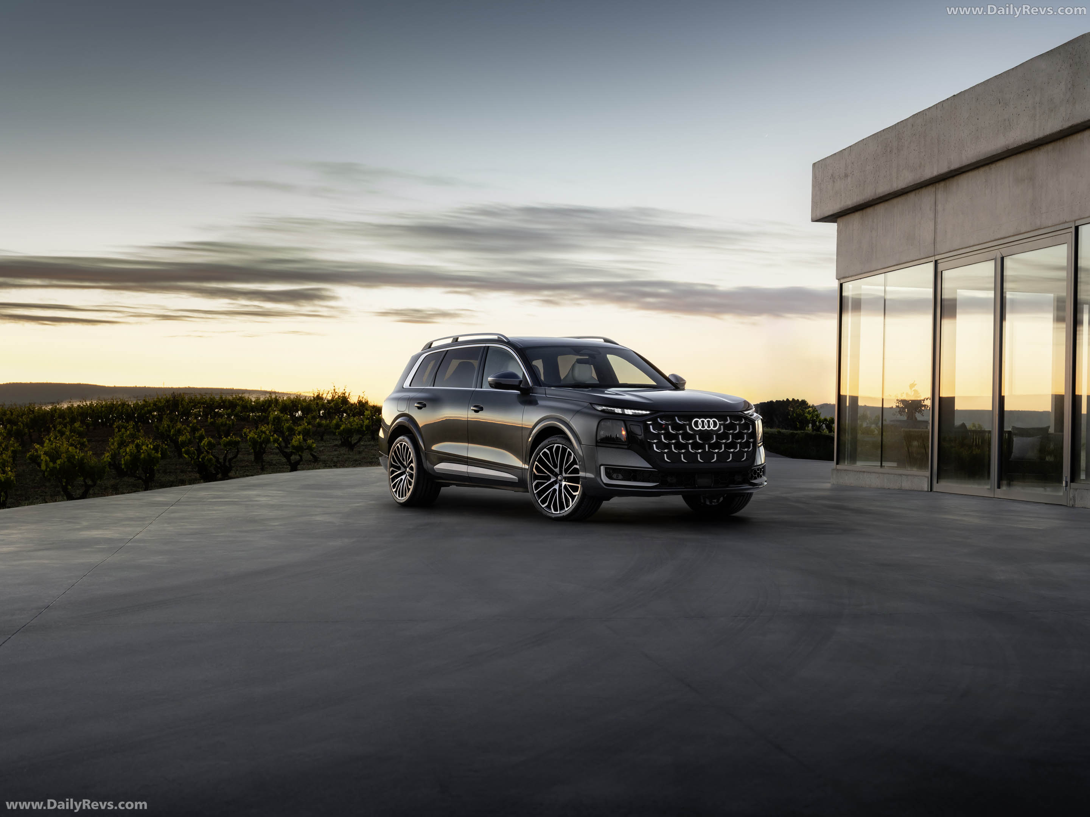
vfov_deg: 29.7
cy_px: 408
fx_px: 1543
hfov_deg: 38.9
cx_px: 545
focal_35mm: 49
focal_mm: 62.4
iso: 800
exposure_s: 10
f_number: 7.1
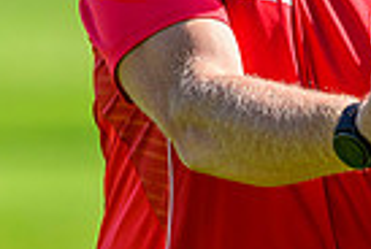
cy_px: 55
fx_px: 17454
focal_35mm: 1690
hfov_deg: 1.2
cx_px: 672
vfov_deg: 0.8
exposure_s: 1/2000
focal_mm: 400
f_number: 4.5
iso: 500
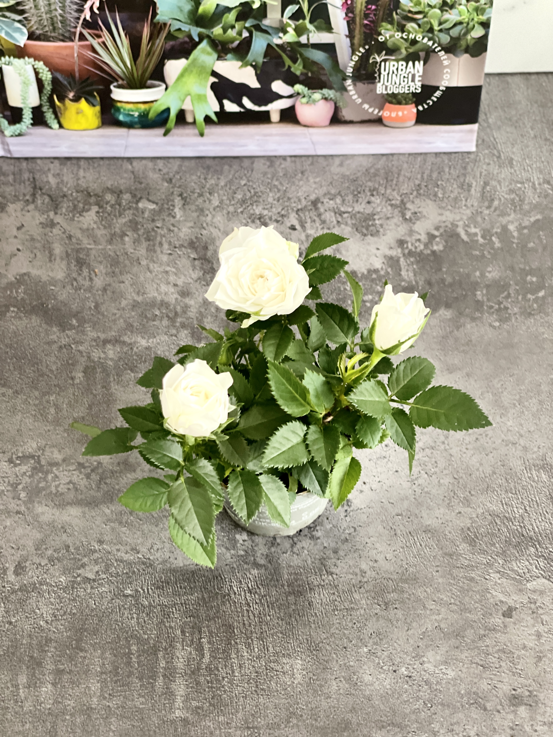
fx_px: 1363
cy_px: 368
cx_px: 276
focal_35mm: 64
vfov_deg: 30.3
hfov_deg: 22.9
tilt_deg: -56.4
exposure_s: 1/25
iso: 400
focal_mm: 7.5
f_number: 2.2
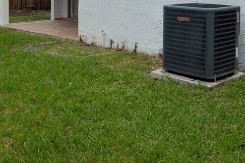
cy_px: -22
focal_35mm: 55
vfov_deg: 23.0
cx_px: 106
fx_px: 374
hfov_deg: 36.2
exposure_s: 1/25
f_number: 11
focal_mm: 16
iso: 80
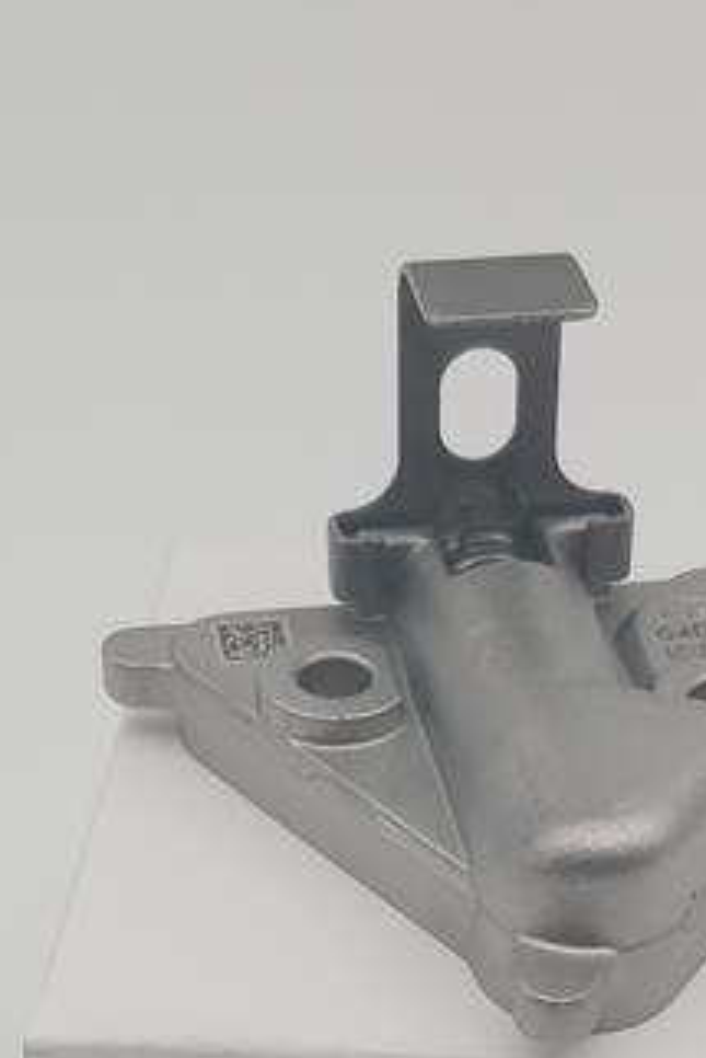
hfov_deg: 16.2
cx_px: 525
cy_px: 1084
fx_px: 2468
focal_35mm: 84
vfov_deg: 23.1
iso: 125
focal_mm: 3.92
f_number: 1.7
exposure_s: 1/426
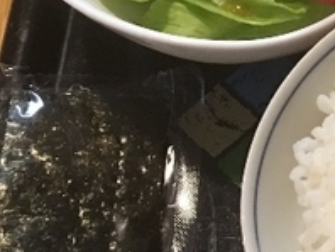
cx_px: 530
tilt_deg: -61.8
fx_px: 1134
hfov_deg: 15.3
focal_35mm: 117
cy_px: 100
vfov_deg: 12.7
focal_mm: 4.15
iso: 100
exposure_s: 1/15
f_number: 2.2
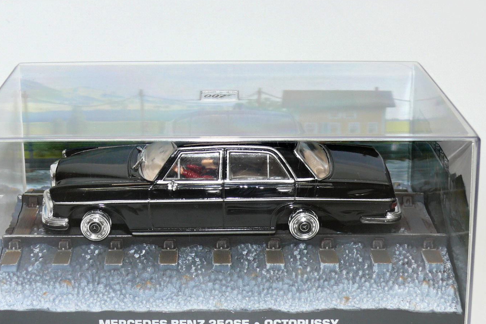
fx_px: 918
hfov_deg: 29.6
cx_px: 216
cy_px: 183
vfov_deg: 20.0
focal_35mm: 68
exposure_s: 1/30
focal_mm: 9.6
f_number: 4
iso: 100
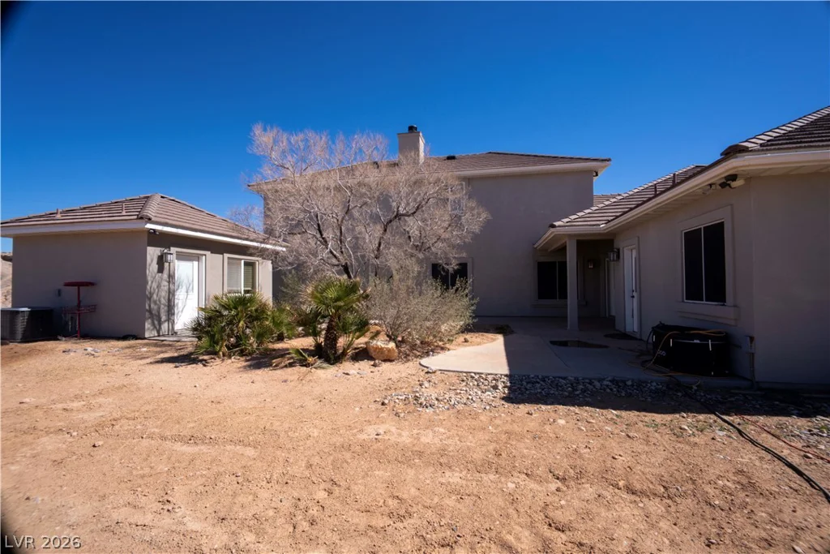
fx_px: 346
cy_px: 277
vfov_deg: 77.3
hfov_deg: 100.4
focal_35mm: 15
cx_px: 415
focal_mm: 15
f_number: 22
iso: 125
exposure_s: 1/60
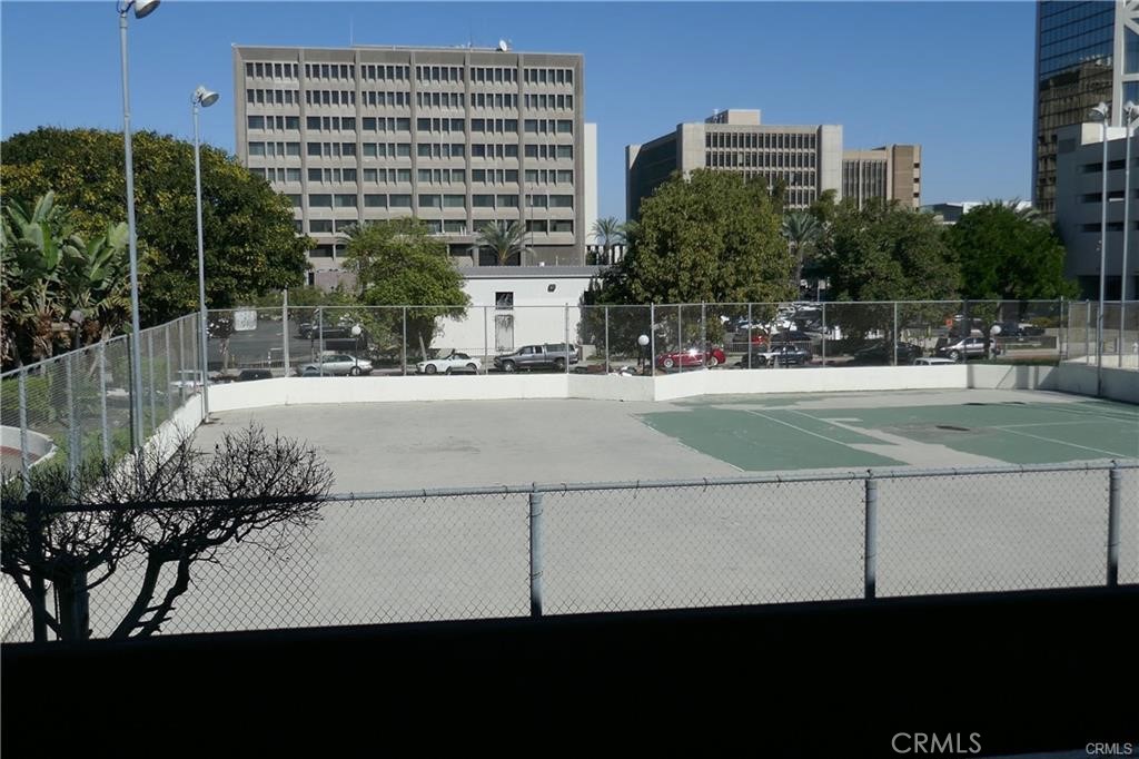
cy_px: 380
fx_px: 1170
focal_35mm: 37
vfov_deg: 35.9
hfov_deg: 51.9
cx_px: 570
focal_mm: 9.1
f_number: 2.8
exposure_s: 1/3200
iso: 125
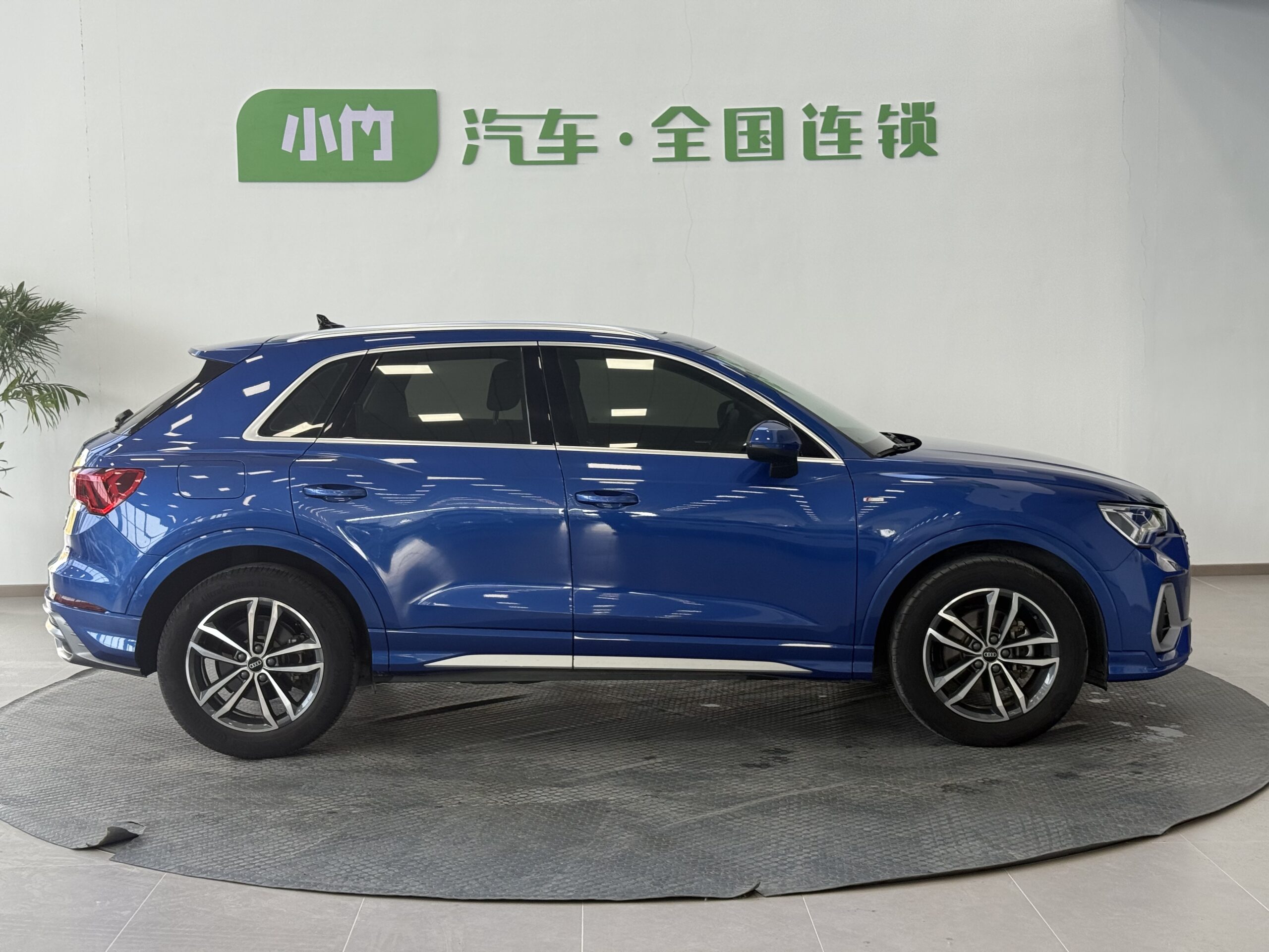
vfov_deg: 30.3
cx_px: 634
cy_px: 476
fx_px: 1760
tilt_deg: -5.1
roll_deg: +0.6
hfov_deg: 39.7
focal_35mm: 48
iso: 64
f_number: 1.78
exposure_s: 1/121
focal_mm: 6.76
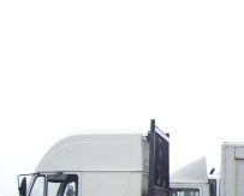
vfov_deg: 16.4
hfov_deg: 19.6
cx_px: 303
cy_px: 222
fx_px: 658
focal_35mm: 91
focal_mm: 6
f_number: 2.7
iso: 80
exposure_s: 1/180
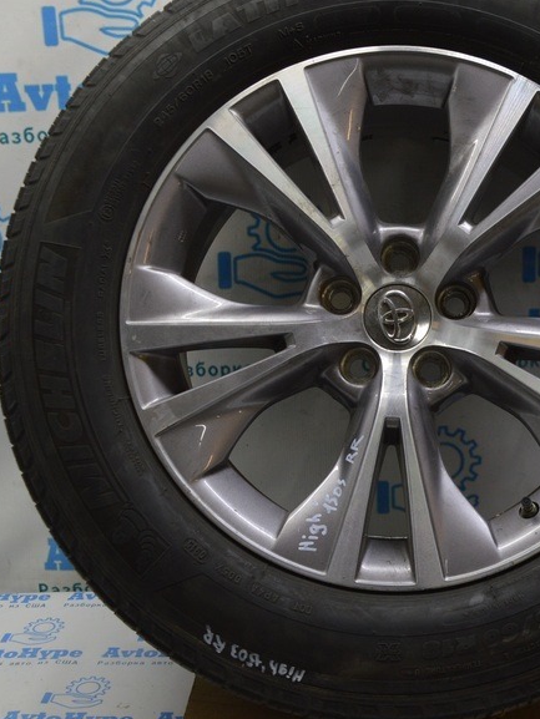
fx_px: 1224
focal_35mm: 59
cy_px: 337
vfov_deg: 32.8
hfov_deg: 24.7
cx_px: 393
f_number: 5
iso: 400
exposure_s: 1/50
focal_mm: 23
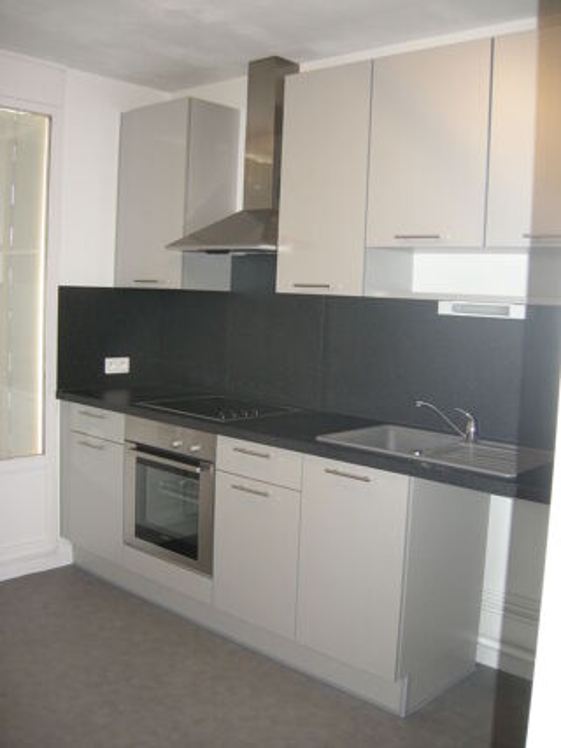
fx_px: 778
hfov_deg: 39.6
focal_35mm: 36
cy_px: 374
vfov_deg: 51.4
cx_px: 280
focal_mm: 7.5
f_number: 2.7
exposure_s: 1/30
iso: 96
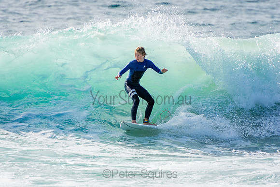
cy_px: 94
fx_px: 4668
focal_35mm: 600
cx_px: 140
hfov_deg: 3.4
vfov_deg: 2.3
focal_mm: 400
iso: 320
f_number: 5.6
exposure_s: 1/2000
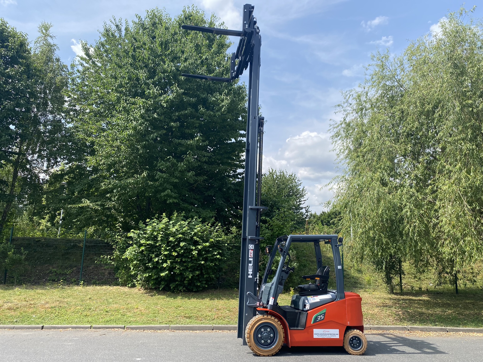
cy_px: 181
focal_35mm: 26
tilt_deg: +10.7
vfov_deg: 53.1
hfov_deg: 67.3
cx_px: 242
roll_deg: -1.8
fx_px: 363
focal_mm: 4.25
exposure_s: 1/1866
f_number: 1.8
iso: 32
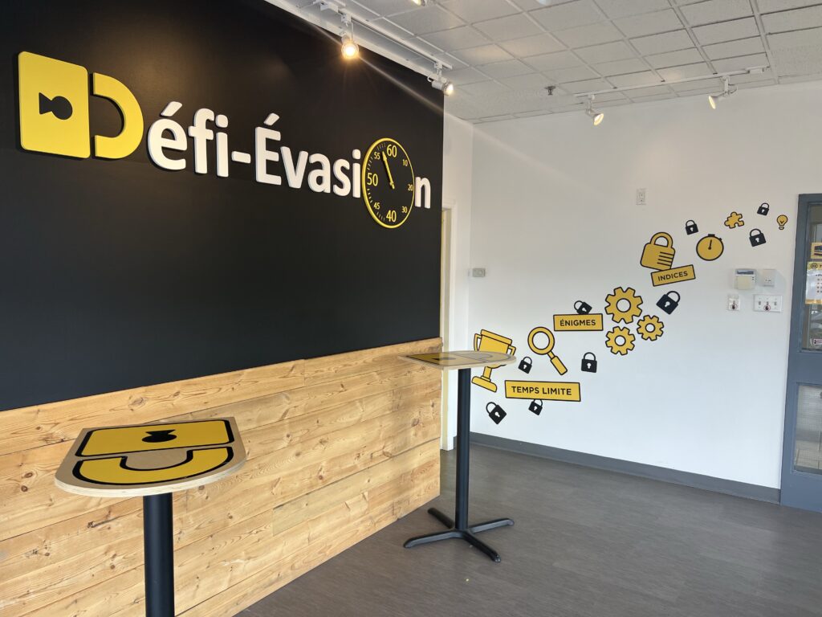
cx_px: 411
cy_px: 308
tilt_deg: -2.7
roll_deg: -0.8
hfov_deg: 67.3
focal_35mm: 26
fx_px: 617
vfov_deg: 53.1
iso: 40
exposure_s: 1/120
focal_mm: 5.7
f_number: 1.5
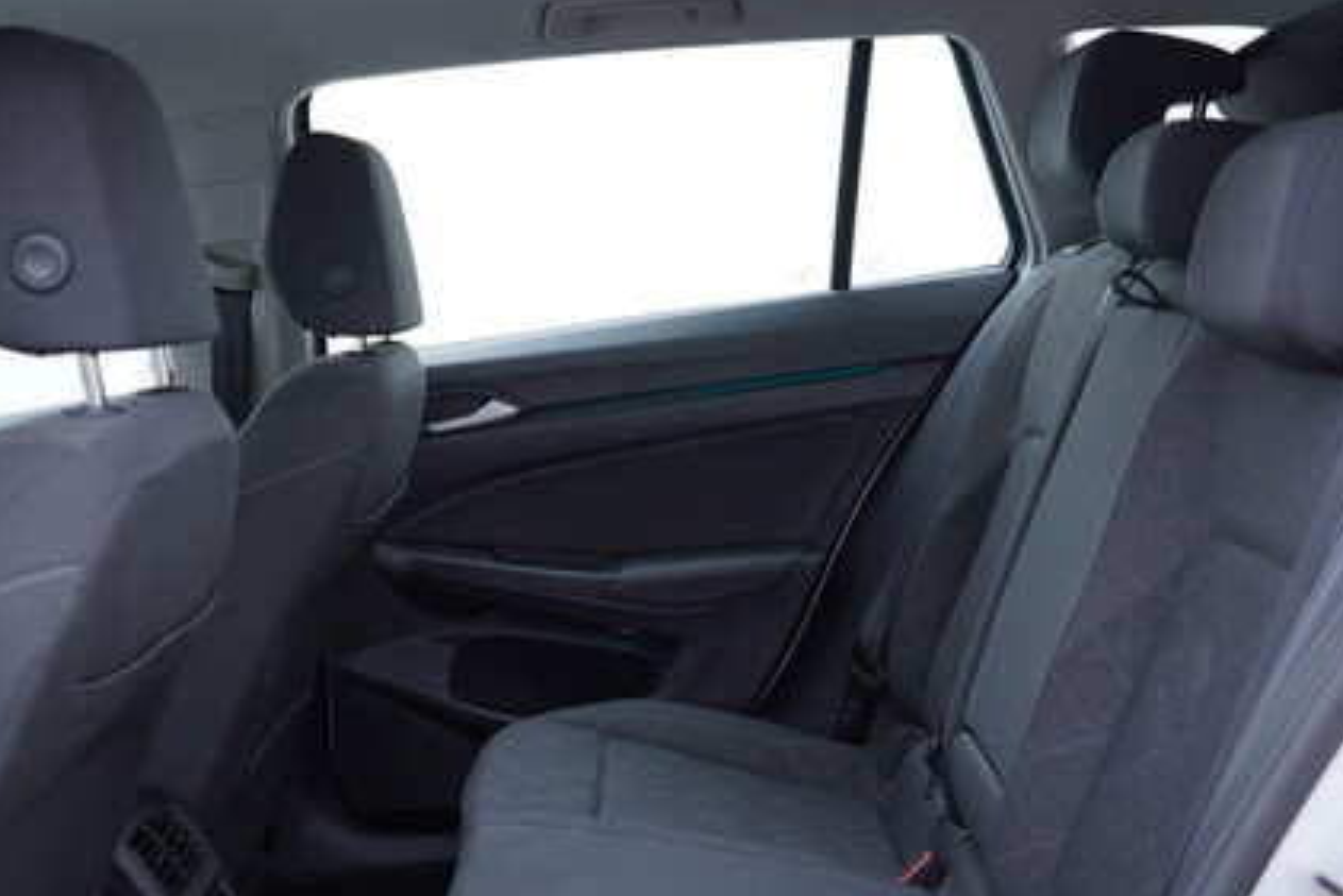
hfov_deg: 41.9
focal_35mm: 47
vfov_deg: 28.5
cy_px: 569
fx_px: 1754
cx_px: 606
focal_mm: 24
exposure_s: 1/40
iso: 160
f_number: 2.8
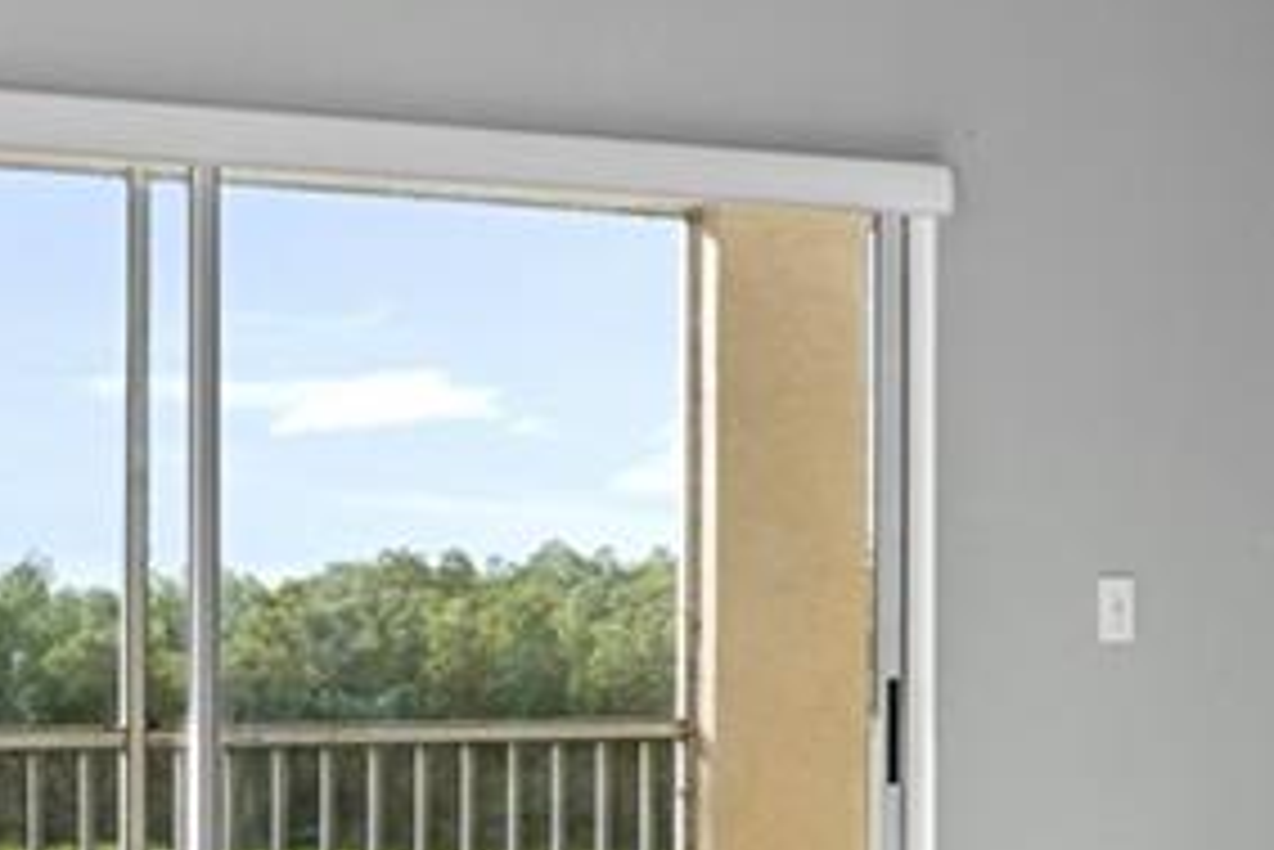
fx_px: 3399
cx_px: 1279
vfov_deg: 14.2
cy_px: 621
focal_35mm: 96
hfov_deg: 20.5
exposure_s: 1/40
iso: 400
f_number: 9
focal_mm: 17
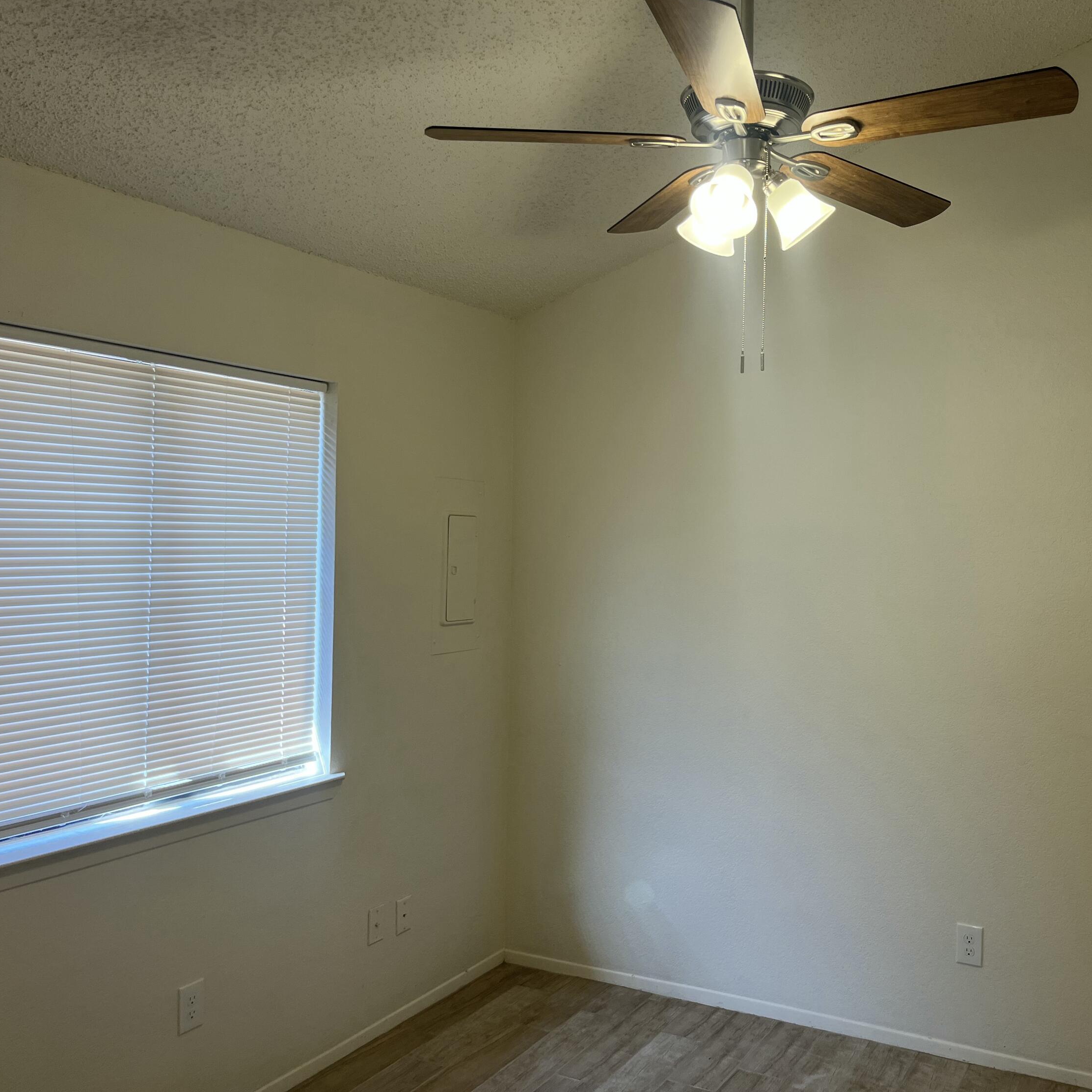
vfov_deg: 52.5
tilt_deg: -0.3
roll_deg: -1.2
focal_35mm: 31
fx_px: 1106
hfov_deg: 52.0
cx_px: 677
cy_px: 541
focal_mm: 5.1
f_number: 1.6
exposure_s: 1/120
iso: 64
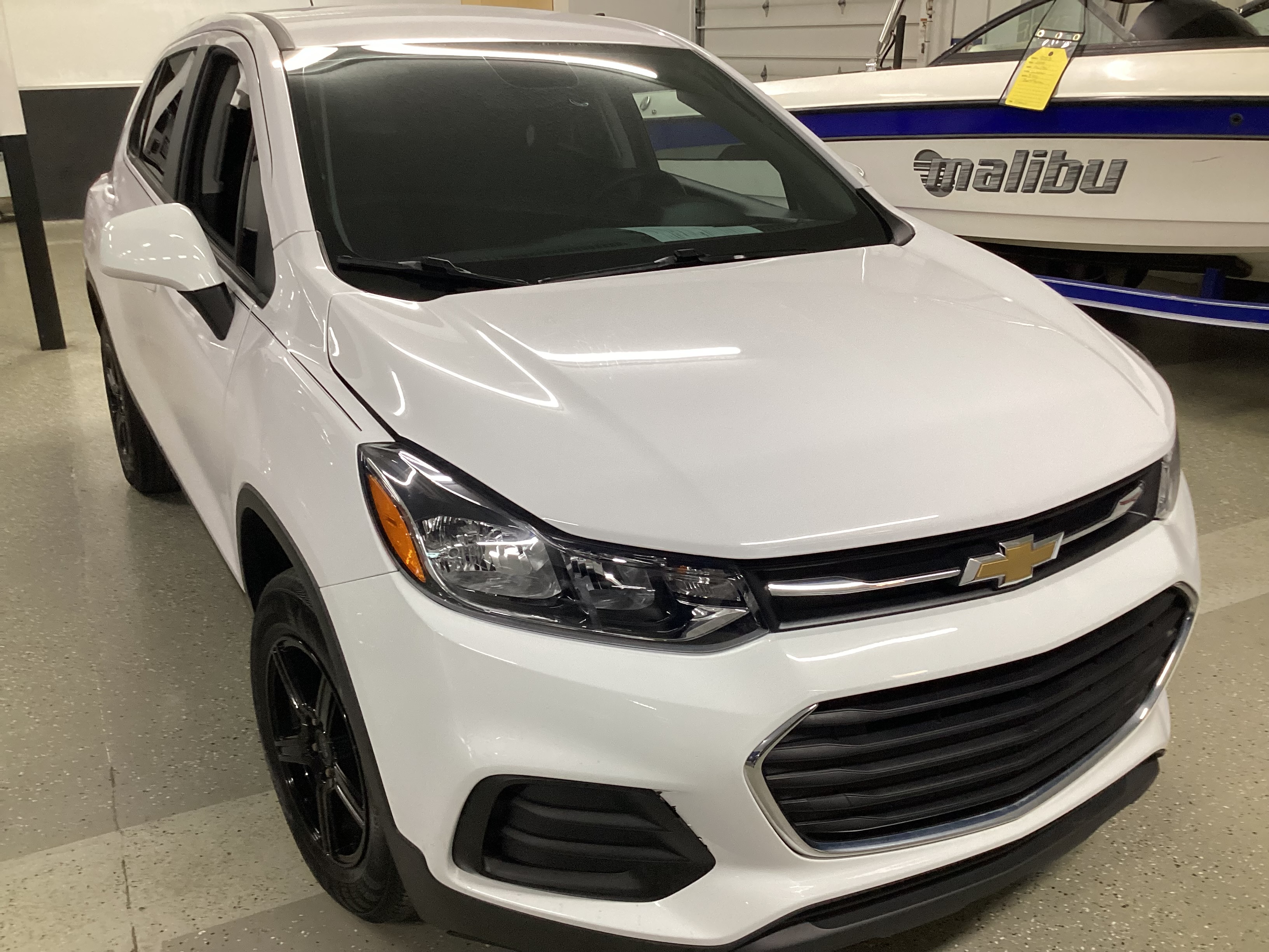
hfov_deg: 58.4
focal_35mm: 31
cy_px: 476
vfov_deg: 45.4
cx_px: 634
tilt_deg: -22.4
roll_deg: +0.0
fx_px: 1136
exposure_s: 1/60
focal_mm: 3.3
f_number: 2.4
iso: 160
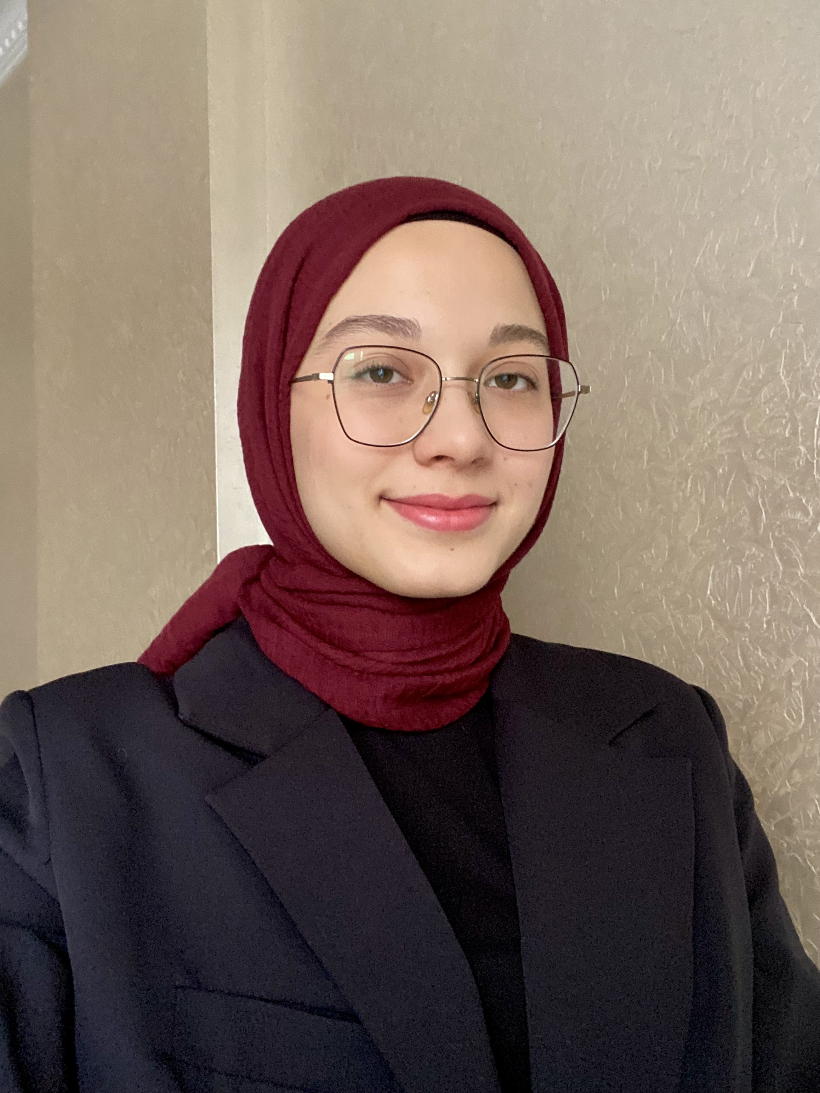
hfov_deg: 46.8
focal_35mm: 30
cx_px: 410
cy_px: 546
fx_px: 948
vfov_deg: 60.0
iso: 400
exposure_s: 1/40
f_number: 2.2
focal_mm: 2.71
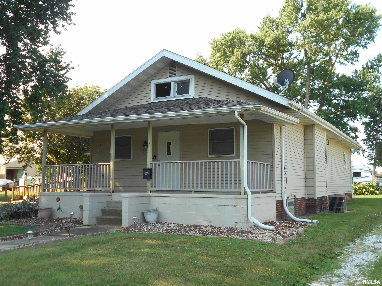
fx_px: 408
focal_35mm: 37
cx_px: 191
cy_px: 143
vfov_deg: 38.7
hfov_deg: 50.1
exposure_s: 1/160
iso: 80
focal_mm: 6.7
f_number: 3.9
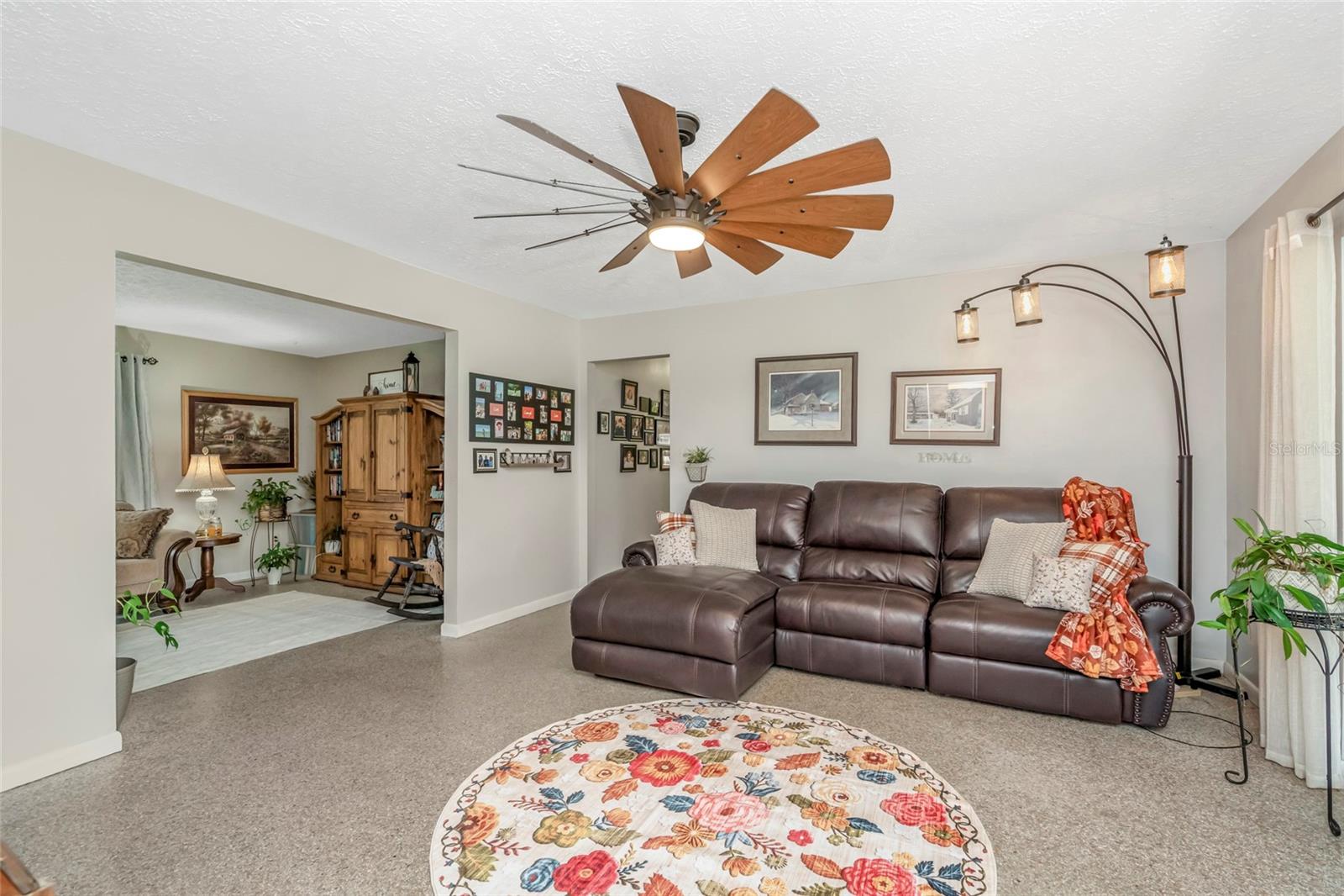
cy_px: 448
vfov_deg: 73.7
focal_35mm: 16
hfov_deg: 96.7
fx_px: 597
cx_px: 672
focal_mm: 16
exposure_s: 1/60
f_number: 6.7
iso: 1250
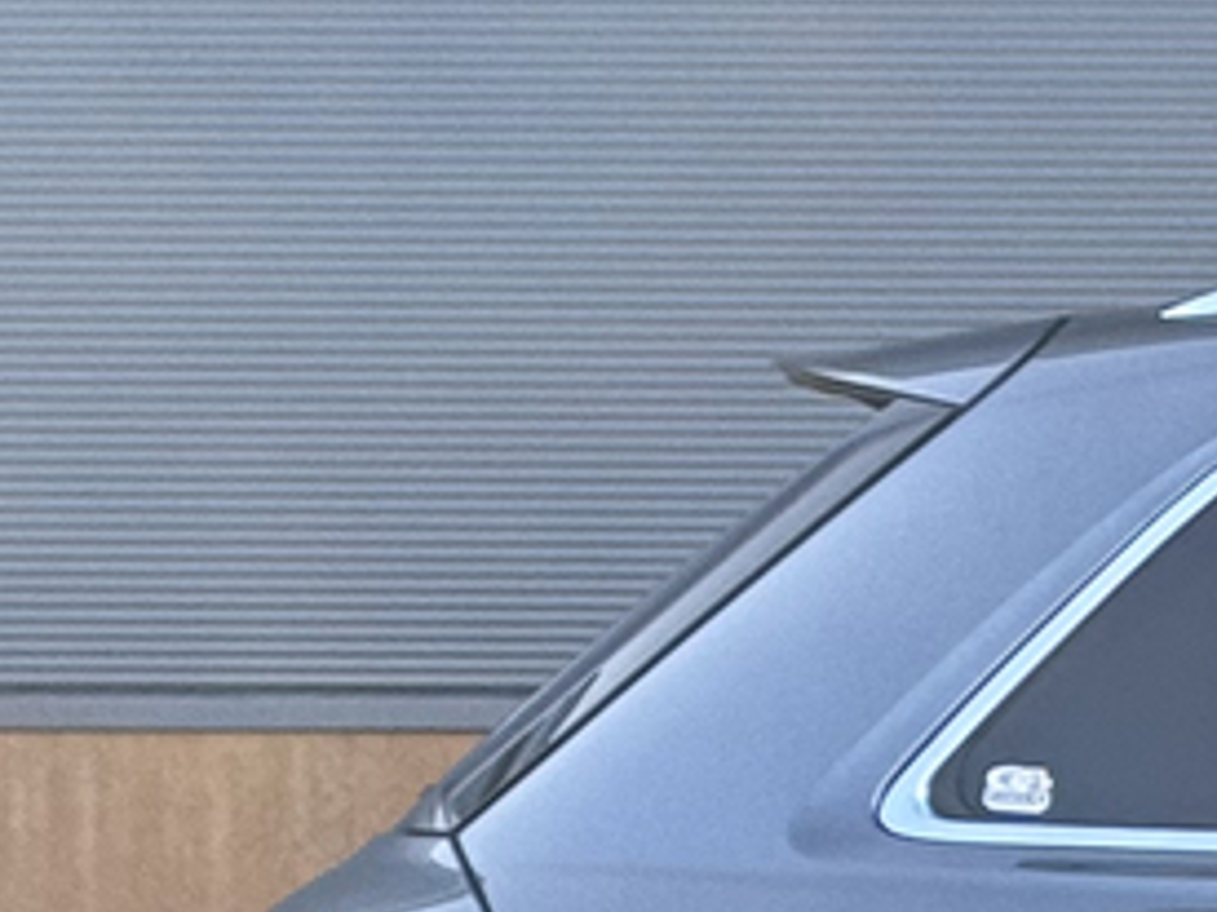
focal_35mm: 279
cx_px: 3297
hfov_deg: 6.6
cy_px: 1523
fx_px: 9805
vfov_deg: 5.3
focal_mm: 6.76
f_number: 1.78
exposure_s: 1/557
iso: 64
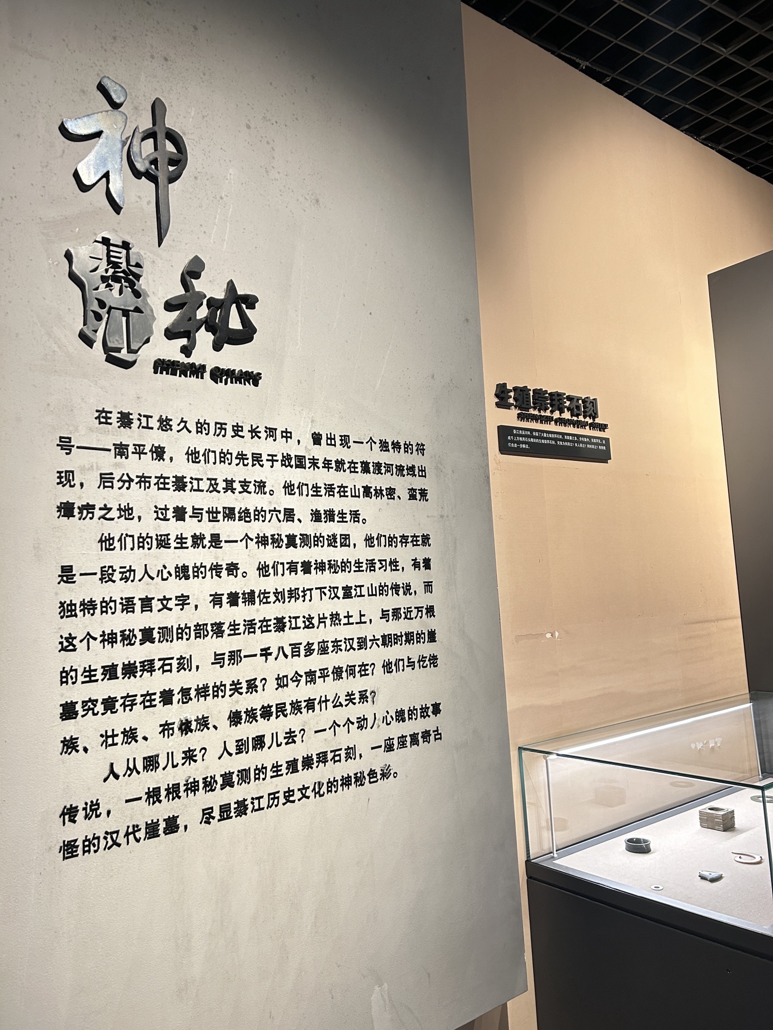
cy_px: 515
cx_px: 386
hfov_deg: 53.1
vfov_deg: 67.3
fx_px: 774
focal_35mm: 26
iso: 160
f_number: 1.5
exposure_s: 1/50
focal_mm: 5.7
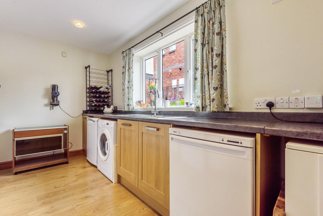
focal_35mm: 16
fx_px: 144
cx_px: 162
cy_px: 108
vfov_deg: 73.8
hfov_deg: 96.7
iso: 250
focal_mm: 16
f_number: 8
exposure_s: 1/80
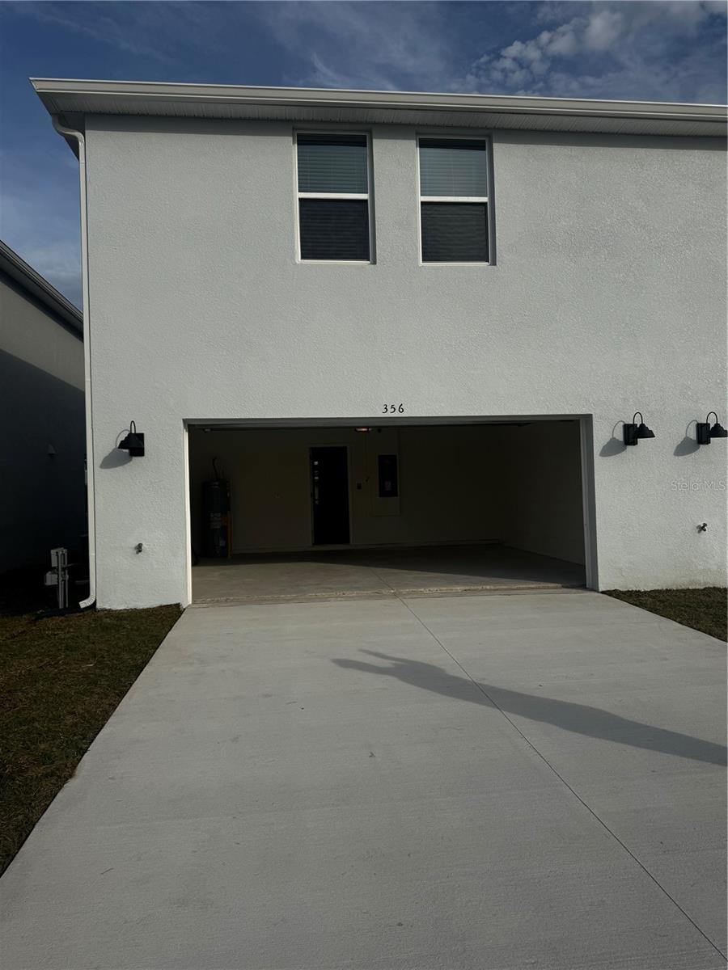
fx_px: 673
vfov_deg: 71.6
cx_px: 364
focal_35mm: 24
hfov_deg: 56.8
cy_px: 485
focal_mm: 6.76
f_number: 1.78
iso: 80
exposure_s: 1/7937
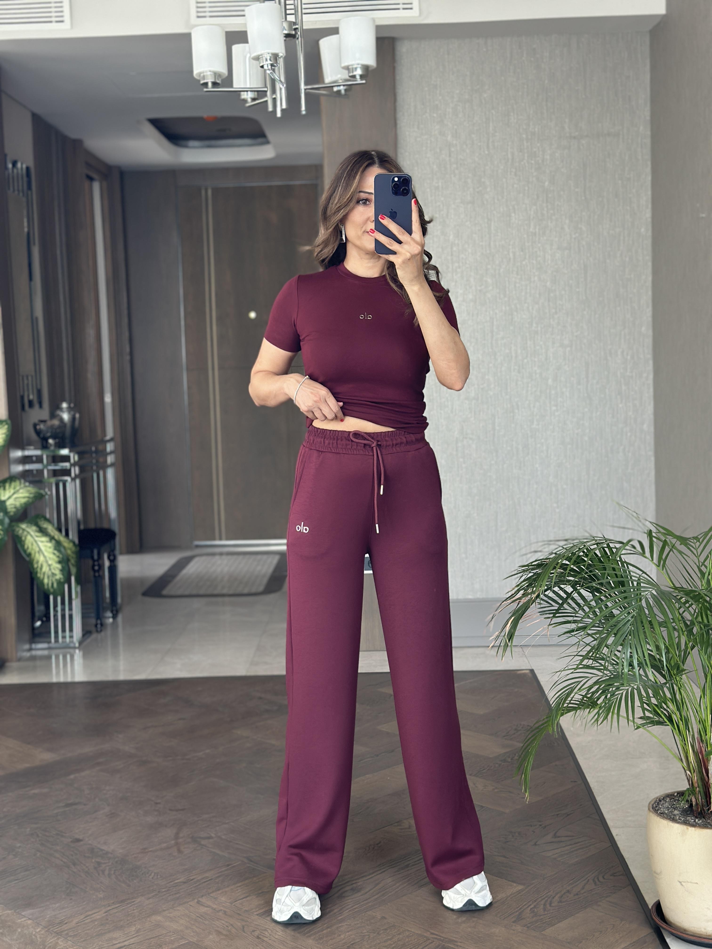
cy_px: 474
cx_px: 356
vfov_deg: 39.7
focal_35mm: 48
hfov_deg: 30.3
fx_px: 1316
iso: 125
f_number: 1.78
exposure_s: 1/81
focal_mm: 6.86
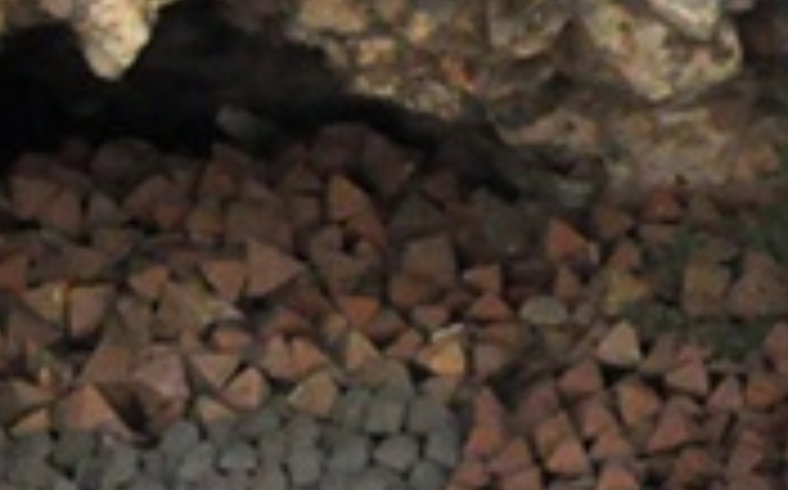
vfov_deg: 2.2
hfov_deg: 3.6
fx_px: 12658
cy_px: 18
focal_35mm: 590
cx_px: -207
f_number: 9
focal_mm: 66
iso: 3200
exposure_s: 1/1250
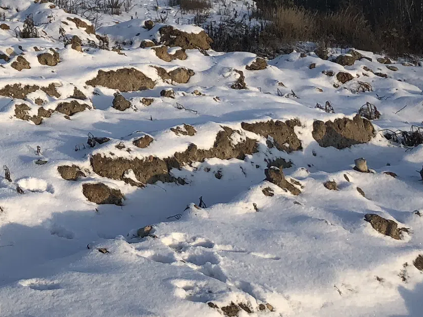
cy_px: -75
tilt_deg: -0.4
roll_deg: +2.3
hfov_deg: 21.9
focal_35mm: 81
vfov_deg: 17.3
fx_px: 990
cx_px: -112
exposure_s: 1/1429
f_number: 1.8
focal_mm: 4
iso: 20
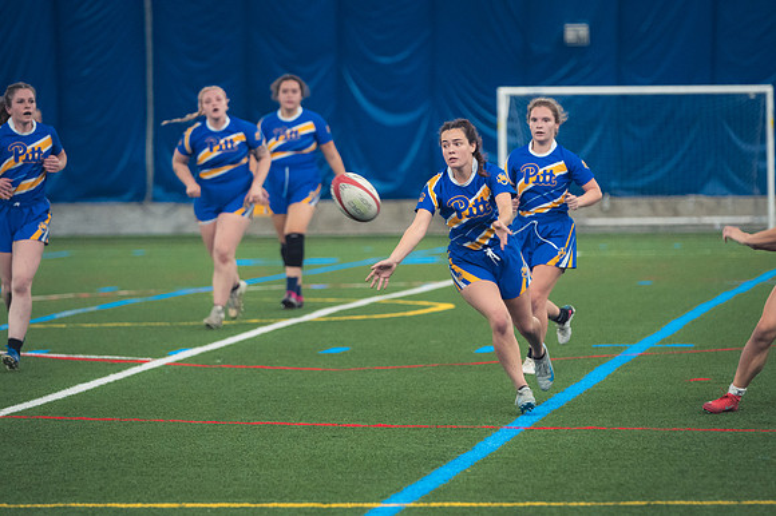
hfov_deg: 8.6
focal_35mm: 240
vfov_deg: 5.7
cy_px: 258
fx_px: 5170
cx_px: 388
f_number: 2.8
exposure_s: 1/320
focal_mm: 160
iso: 3200
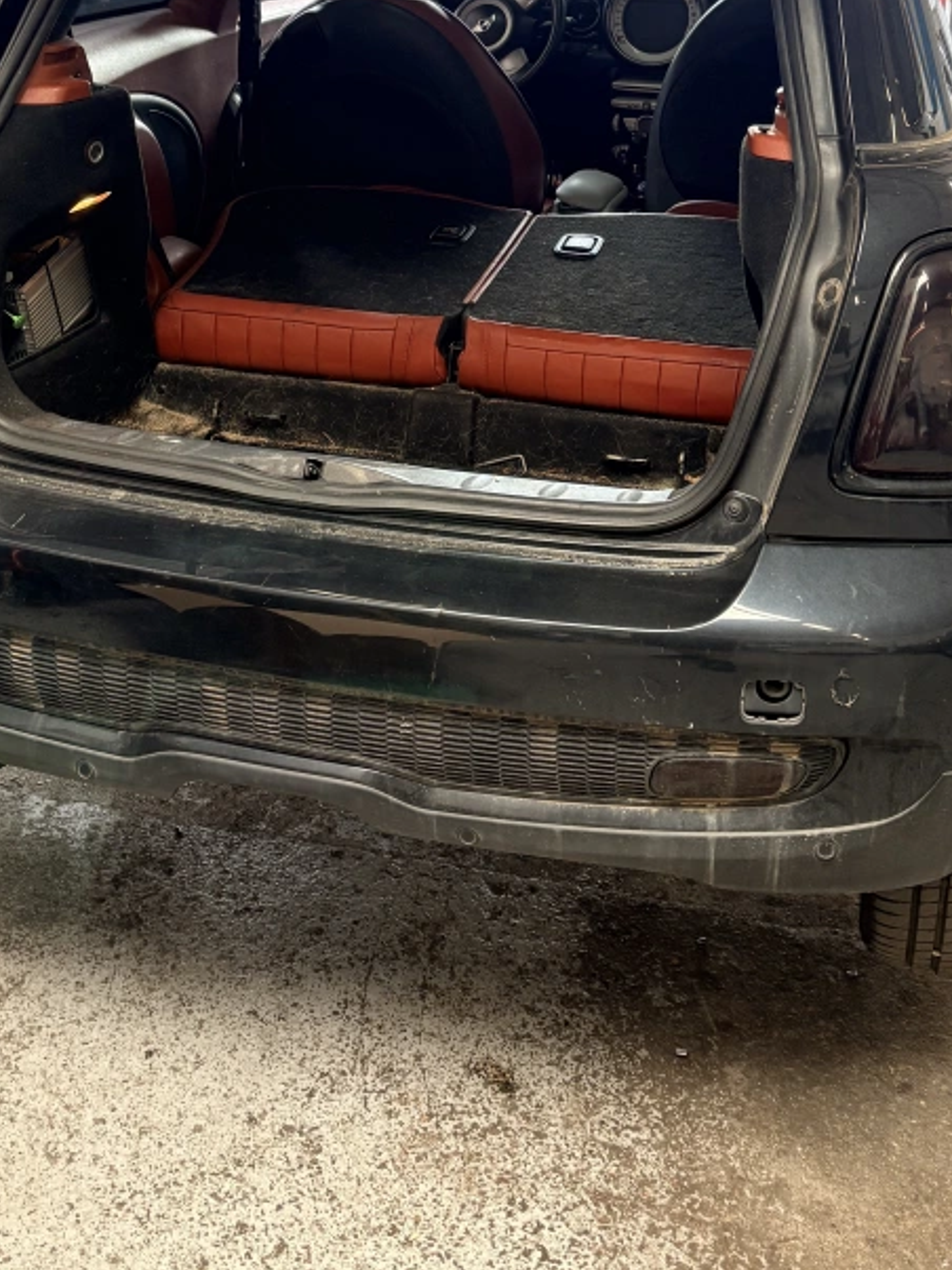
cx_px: 480
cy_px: 205
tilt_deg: -13.4
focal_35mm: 46
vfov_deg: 39.2
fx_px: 1687
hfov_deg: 31.5
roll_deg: -1.1
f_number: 1.6
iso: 125
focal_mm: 5.96
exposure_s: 1/50
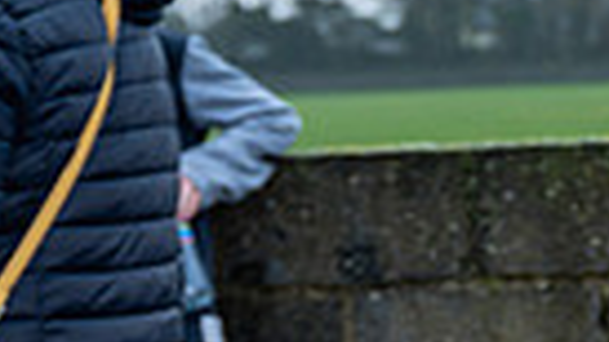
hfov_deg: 11.1
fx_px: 2874
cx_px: 1191
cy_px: 220
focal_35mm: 178
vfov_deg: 6.8
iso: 100
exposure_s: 1/250
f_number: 4
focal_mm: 40
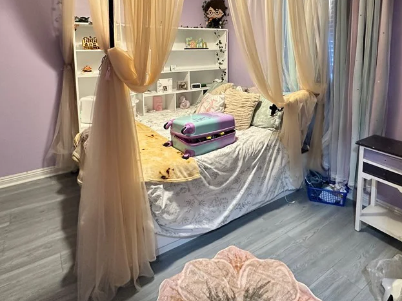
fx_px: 267
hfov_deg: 73.8
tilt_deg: -6.1
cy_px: 78
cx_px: 217
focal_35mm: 23
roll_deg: -0.2
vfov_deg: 56.2
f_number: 2.2
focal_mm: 2.22
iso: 320
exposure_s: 1/60
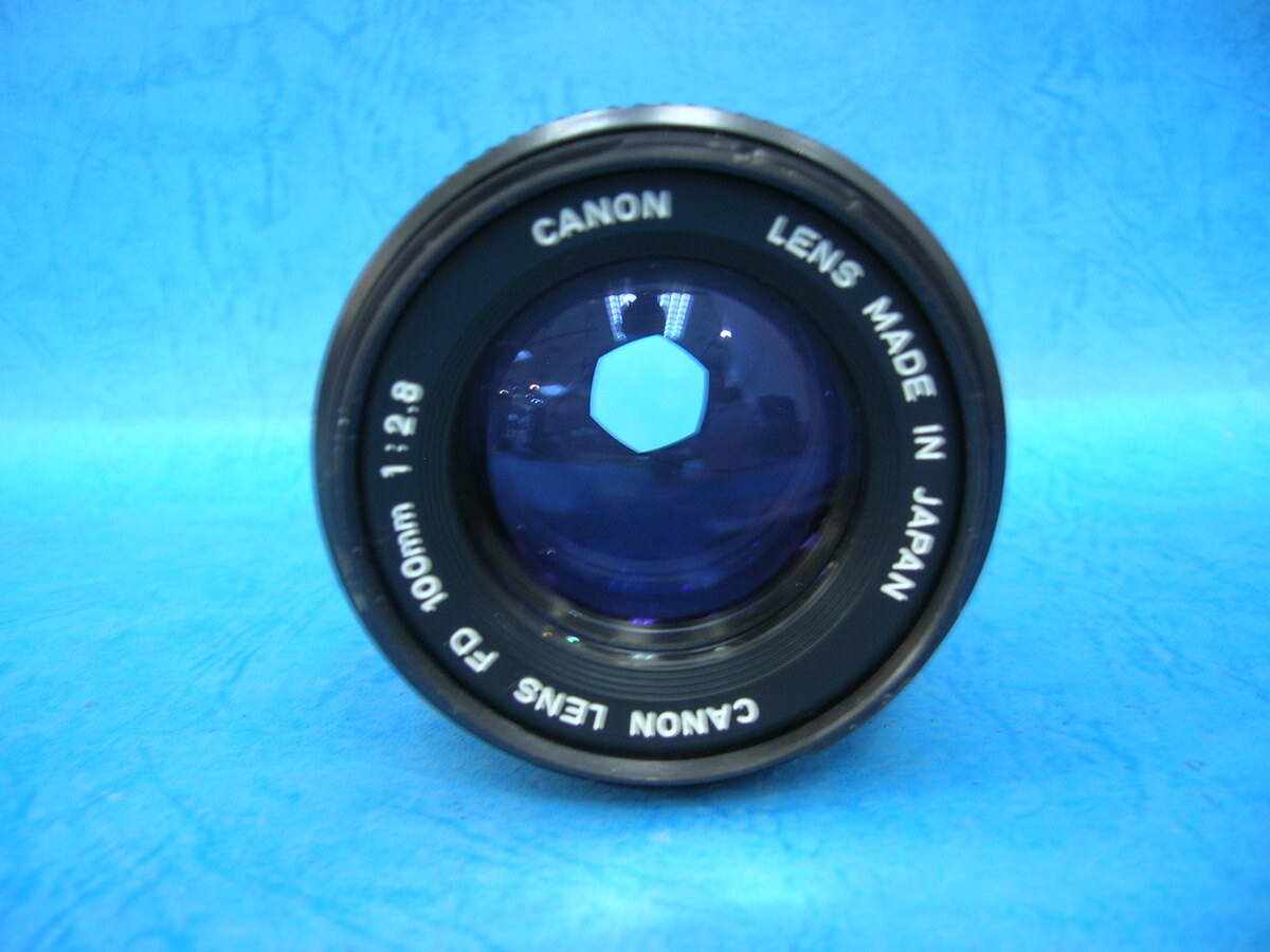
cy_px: 476
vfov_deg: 41.8
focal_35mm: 34
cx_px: 635
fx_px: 1247
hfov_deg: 54.0
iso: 50
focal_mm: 5.7
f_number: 2.9
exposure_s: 1/4.3
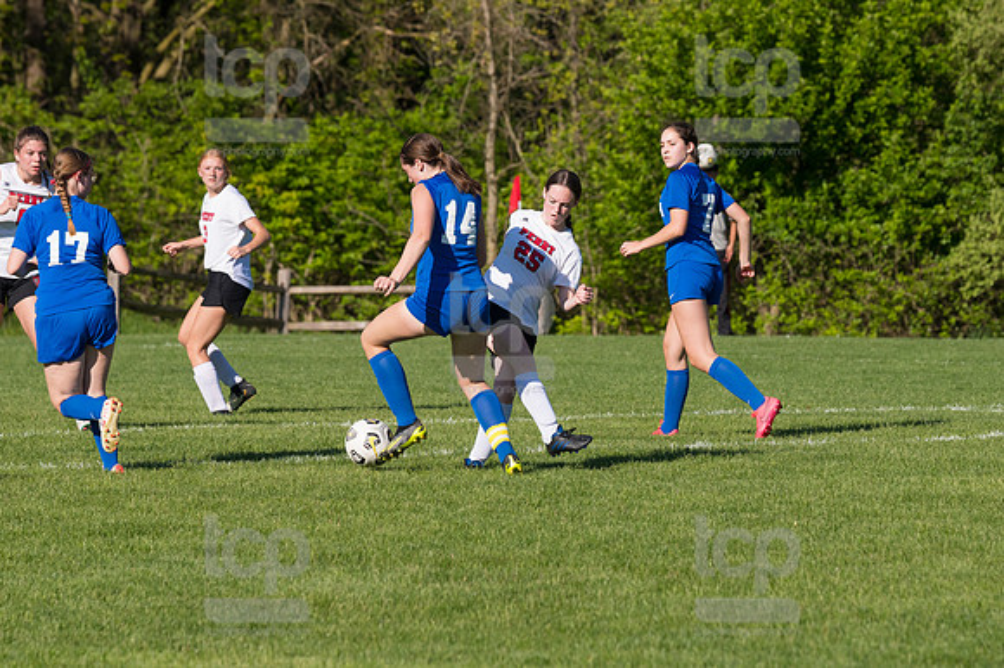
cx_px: 502
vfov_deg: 4.6
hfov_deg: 6.9
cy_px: 334
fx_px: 8362
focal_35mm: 300
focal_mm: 200
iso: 250
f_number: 5.6
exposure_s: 1/1600
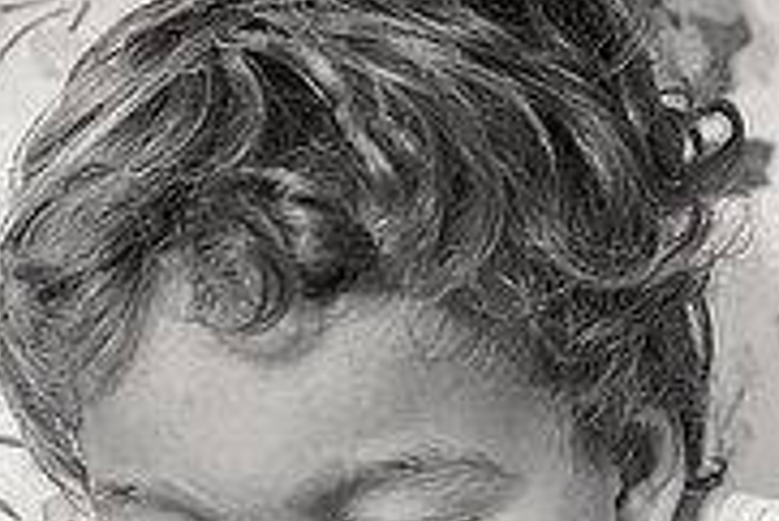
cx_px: 148
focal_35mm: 125
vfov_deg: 10.7
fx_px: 2707
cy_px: 688
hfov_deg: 16.3
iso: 3200
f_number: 3.5
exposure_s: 1/160
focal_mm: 35
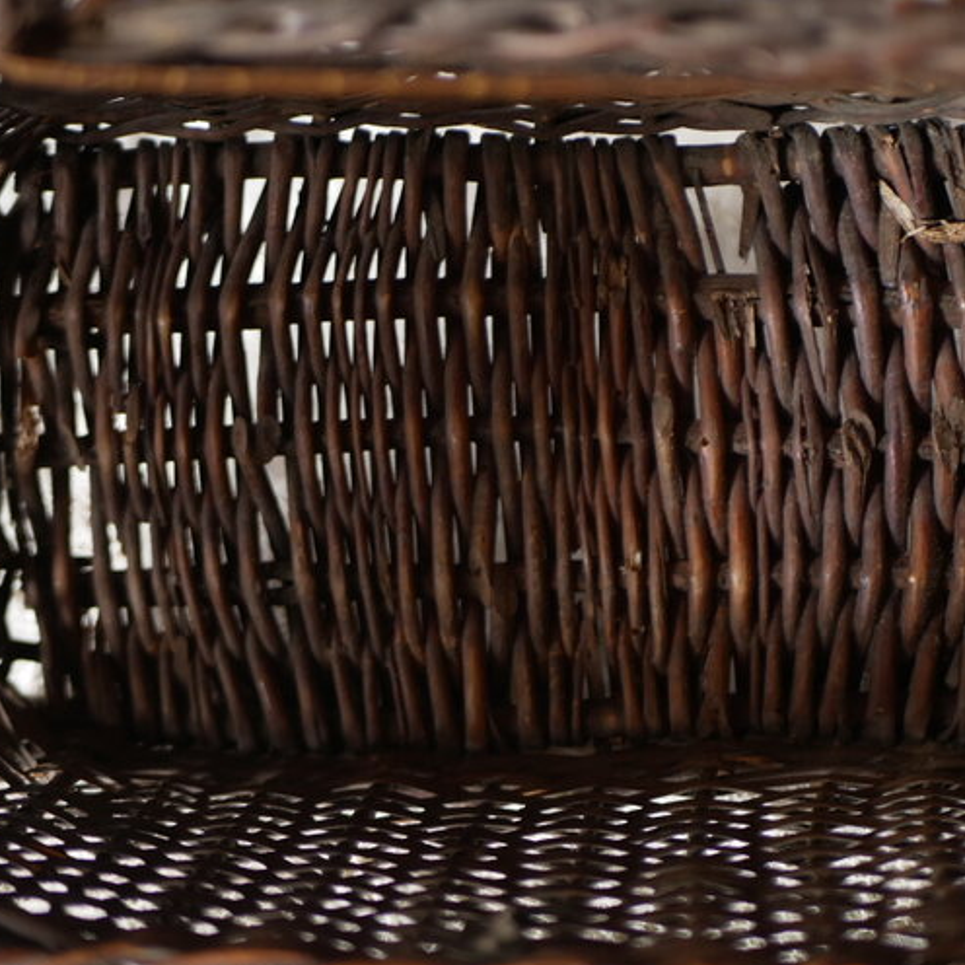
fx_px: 2397
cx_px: 458
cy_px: 387
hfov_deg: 22.8
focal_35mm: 76
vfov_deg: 22.7
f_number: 1.7
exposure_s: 1/125
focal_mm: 25
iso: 400
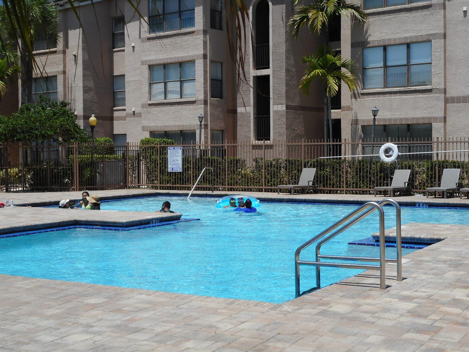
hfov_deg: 32.7
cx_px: 234
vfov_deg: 24.8
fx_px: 799
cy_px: 176
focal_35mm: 59
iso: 80
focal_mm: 10.5
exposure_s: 1/500
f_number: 5.1
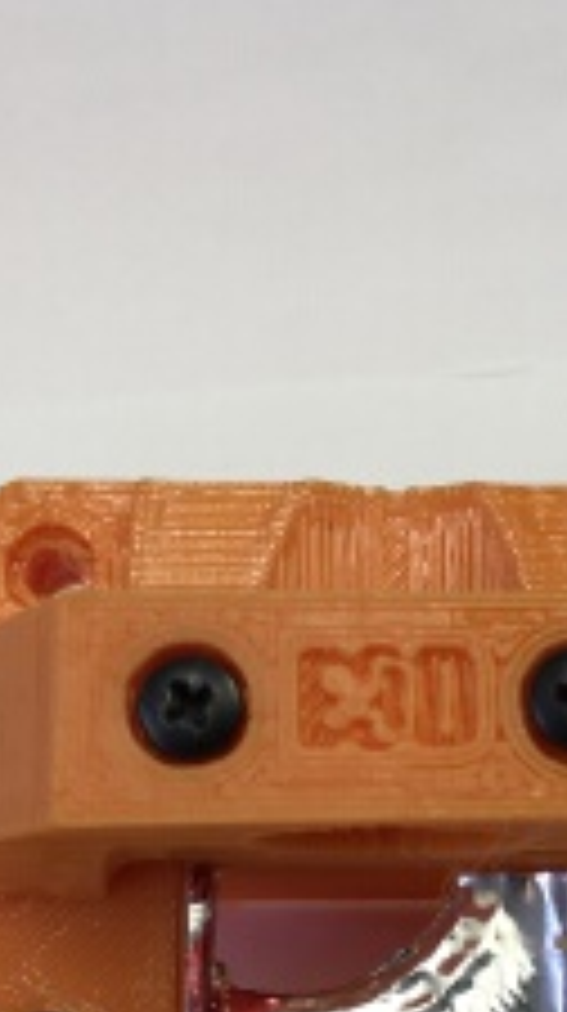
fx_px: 2011
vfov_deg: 28.0
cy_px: 715
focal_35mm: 75
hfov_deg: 15.9
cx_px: 448
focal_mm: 4.15
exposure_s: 1/60
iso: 25
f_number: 2.2
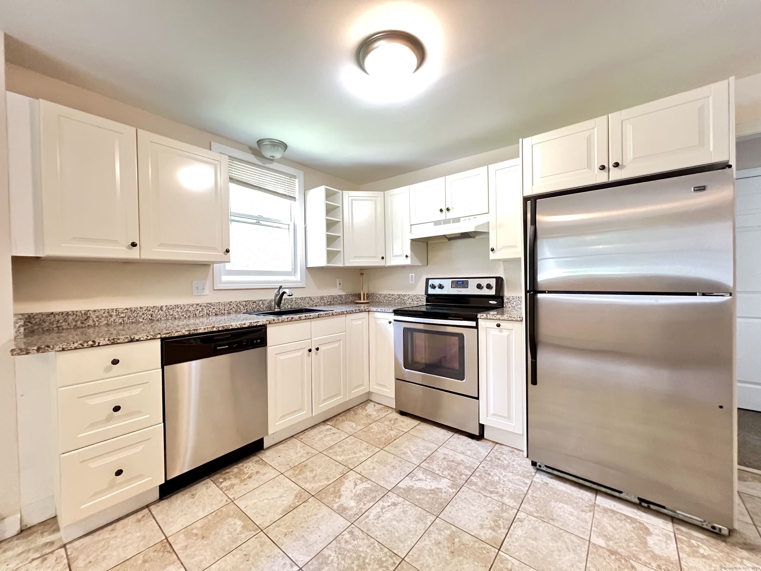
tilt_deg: -1.0
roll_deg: +0.9
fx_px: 286
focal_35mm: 13
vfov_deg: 89.9
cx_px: 380
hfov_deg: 106.2
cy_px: 286
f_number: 1.8
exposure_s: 1/60
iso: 800
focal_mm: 1.57
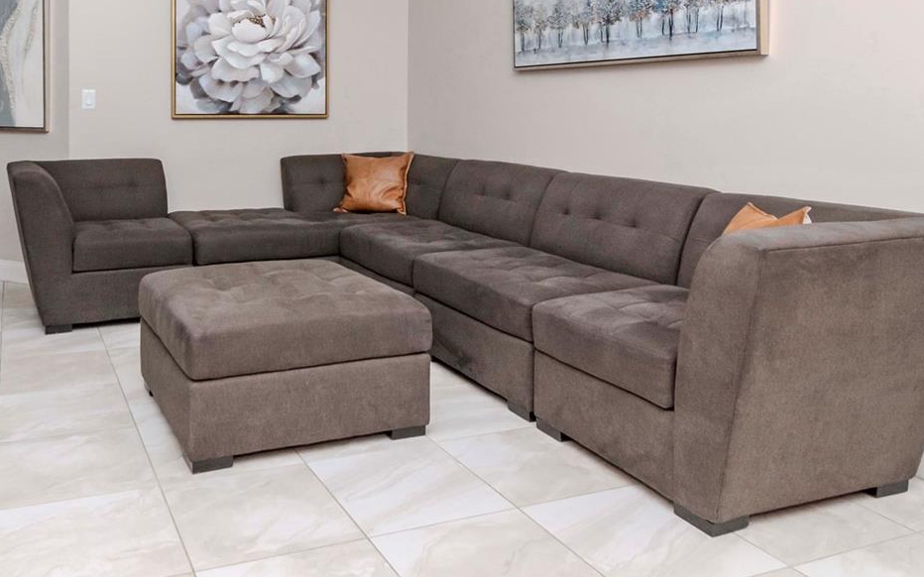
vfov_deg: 41.3
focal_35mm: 29
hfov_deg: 62.6
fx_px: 727
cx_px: 279
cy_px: 107
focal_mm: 11
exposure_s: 1/100
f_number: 9
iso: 800
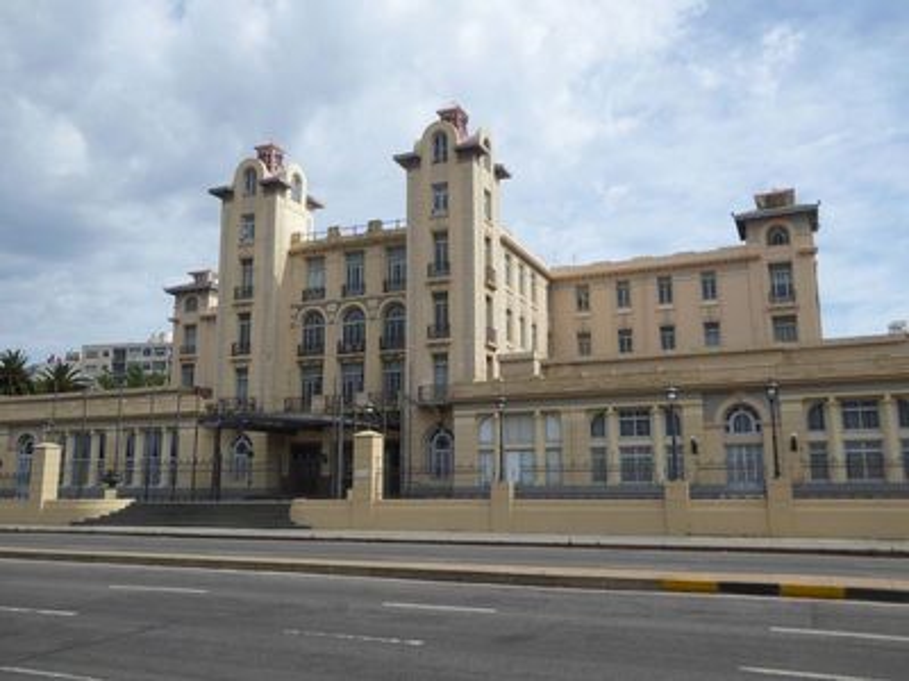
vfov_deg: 44.2
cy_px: 340
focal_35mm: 32
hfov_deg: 56.8
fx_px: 840
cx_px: 454
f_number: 3.5
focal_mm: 5.4
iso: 80
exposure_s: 1/1000
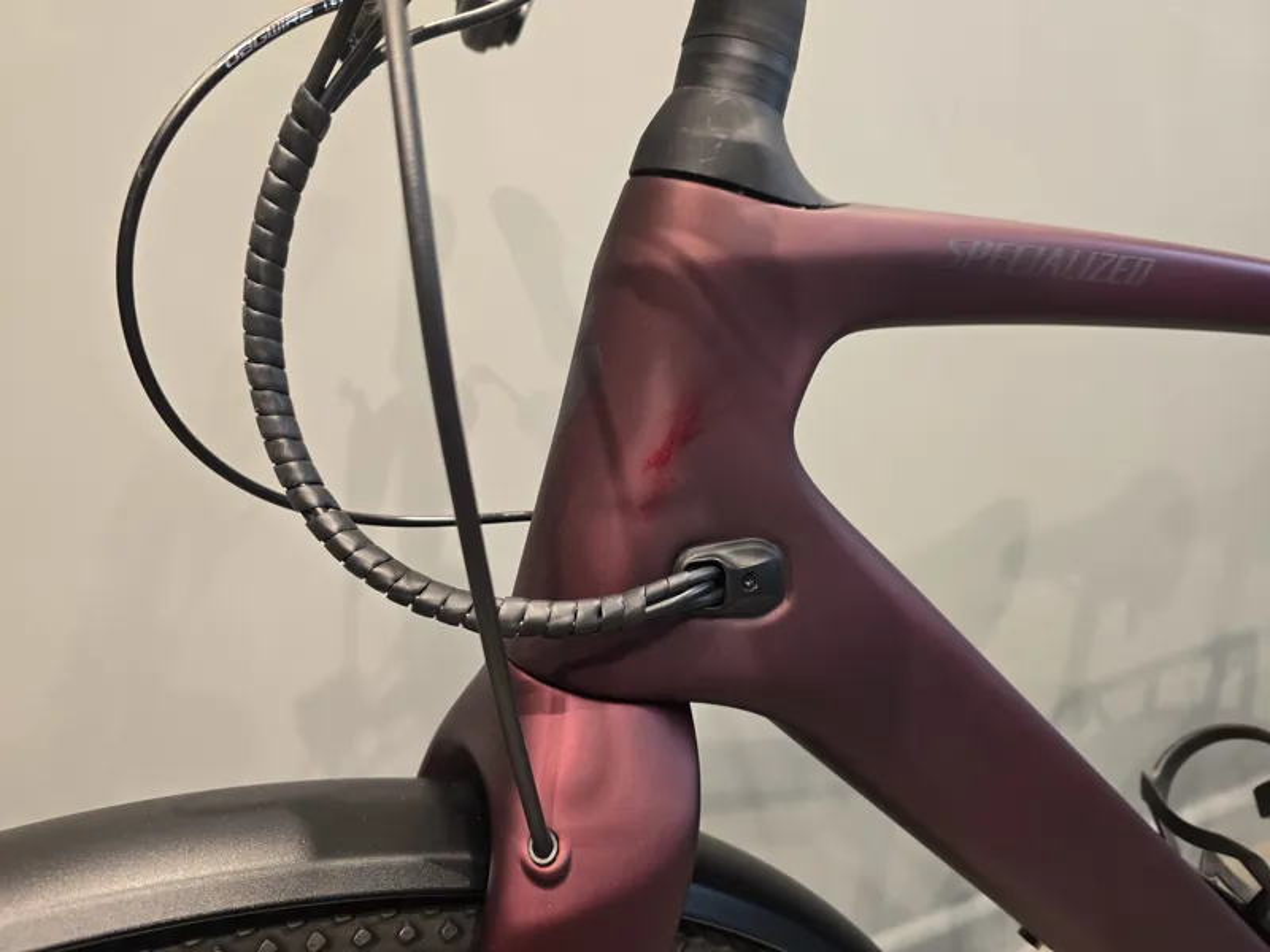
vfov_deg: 58.9
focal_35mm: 23
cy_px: 476
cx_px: 635
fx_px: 844
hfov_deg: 73.9
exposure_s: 1/50
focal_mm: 6.3
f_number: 1.7
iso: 160
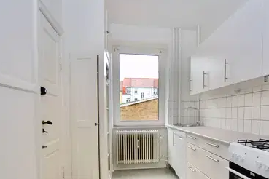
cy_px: 124
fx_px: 194
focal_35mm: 26
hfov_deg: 68.2
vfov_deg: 48.4
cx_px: 170
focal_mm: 10
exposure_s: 1/100
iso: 200
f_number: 5.6
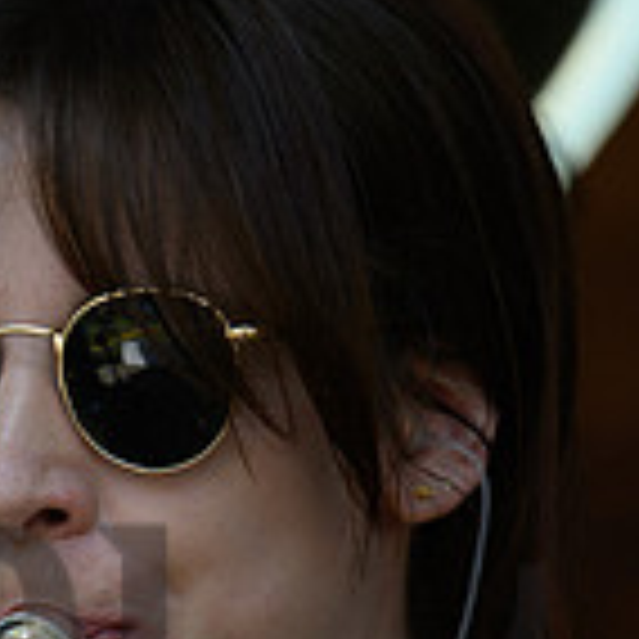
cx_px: -266
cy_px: 817
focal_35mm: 696
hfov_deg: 2.5
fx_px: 14536
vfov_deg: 2.5
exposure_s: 1/1000
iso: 800
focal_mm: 200
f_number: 5.6
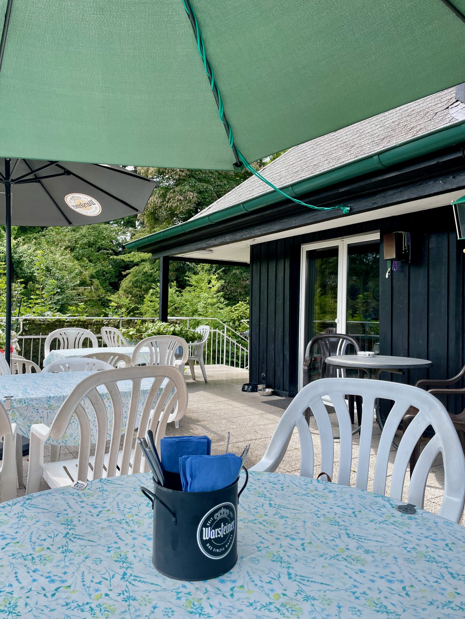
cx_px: 232
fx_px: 466
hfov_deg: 53.1
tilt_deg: +2.0
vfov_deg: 67.3
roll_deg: -0.5
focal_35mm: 26
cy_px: 310
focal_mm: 4.2
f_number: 1.6
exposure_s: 1/903
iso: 32
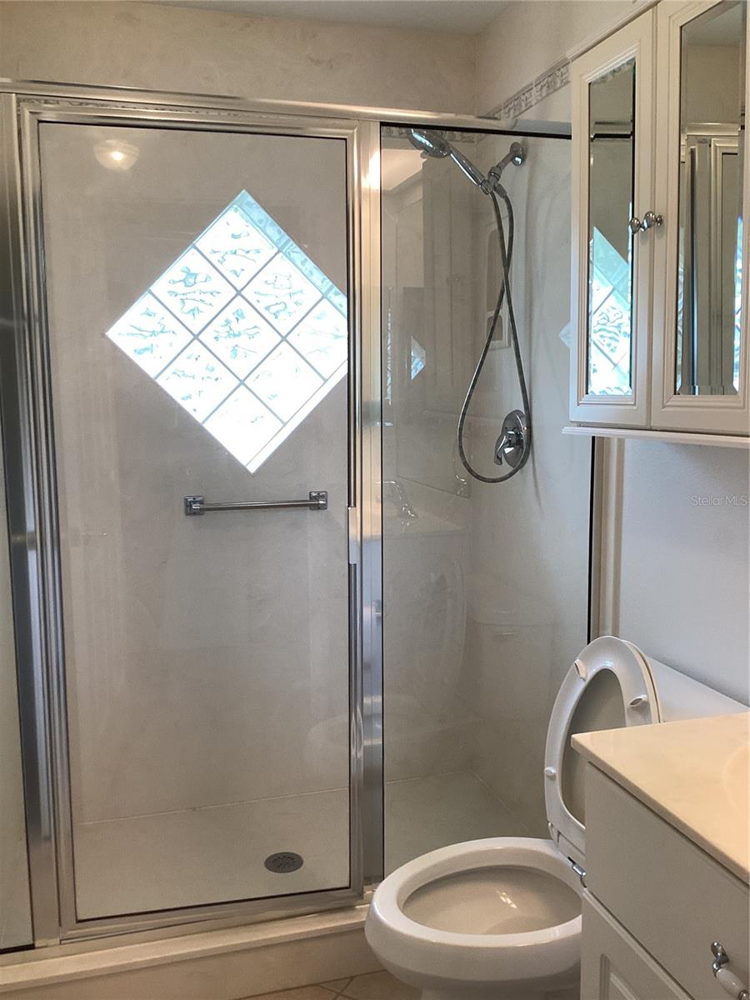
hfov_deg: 45.4
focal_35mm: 31
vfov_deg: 58.4
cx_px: 375
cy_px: 500
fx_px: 896
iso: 64
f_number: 2.4
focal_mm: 3.3
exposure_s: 1/50
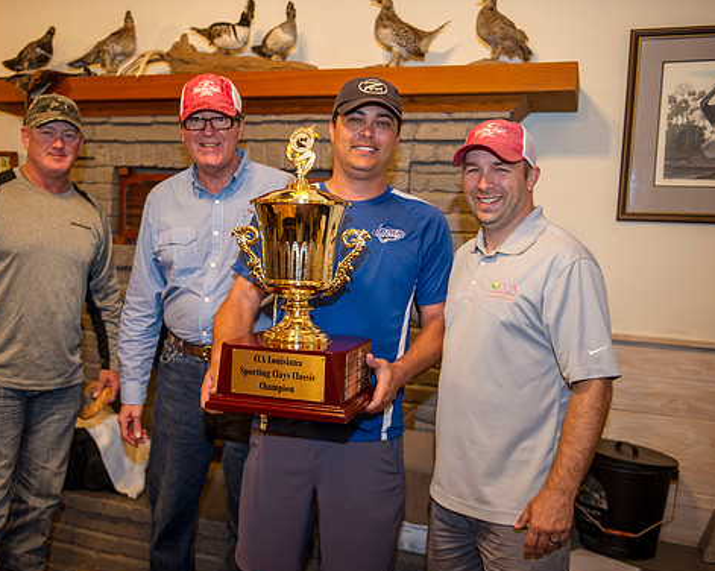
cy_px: 292
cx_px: 299
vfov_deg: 40.1
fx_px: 782
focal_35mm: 37
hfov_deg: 48.9
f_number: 2.8
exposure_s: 1/100
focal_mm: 32
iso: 1600
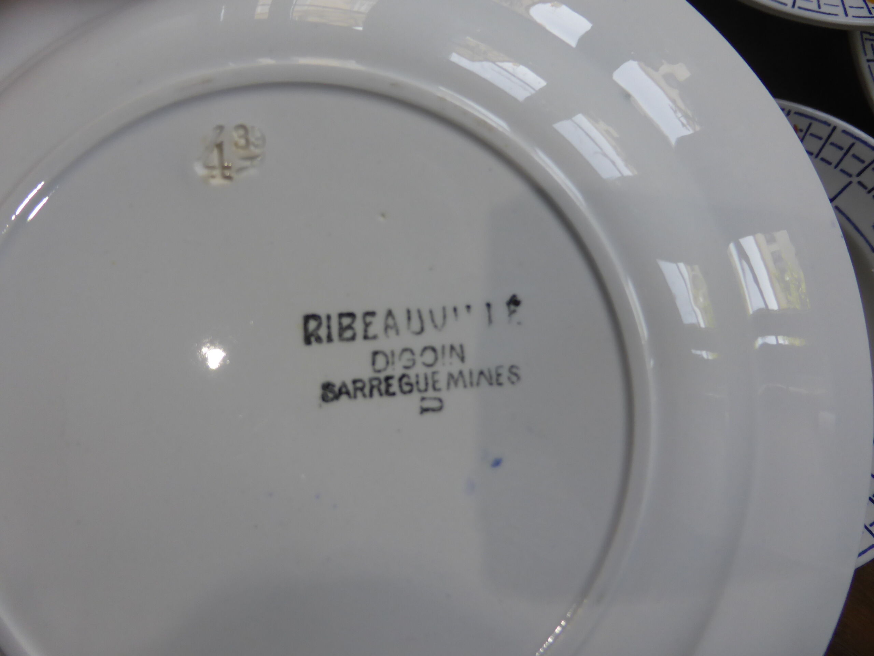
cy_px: 328
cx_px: 437
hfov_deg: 69.4
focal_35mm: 25
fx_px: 631
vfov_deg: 54.9
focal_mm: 4.3
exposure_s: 1/60
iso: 125
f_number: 3.3
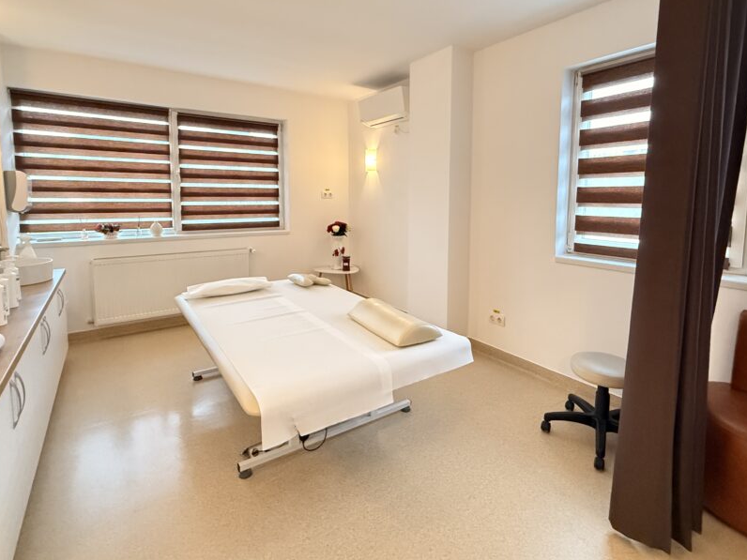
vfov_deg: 71.0
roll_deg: -0.5
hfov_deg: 87.7
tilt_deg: -5.3
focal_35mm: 18
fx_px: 388
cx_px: 384
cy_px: 231
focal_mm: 2.22
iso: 800
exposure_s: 1/50
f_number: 2.2
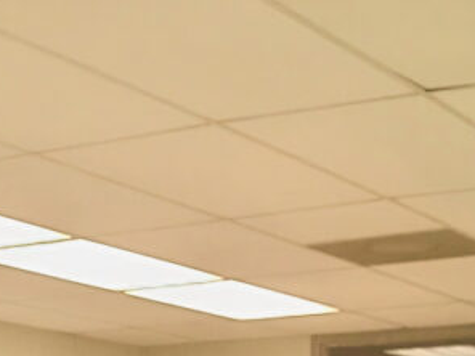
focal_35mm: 121
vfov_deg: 11.8
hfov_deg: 16.0
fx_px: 1660
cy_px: 501
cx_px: 2
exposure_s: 1/40
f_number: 4.2
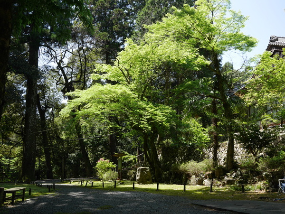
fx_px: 313
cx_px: 142
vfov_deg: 37.8
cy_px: 107
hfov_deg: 48.9
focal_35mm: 38
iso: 200
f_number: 5.6
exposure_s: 1/200
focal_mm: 19
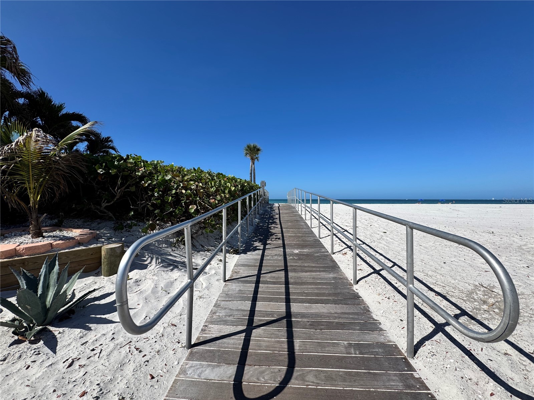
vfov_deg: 85.7
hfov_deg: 102.1
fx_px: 216
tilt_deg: -1.9
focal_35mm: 14
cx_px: 267
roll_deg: -0.5
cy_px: 200
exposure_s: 1/2985
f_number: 2.2
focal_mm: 2.22
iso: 50
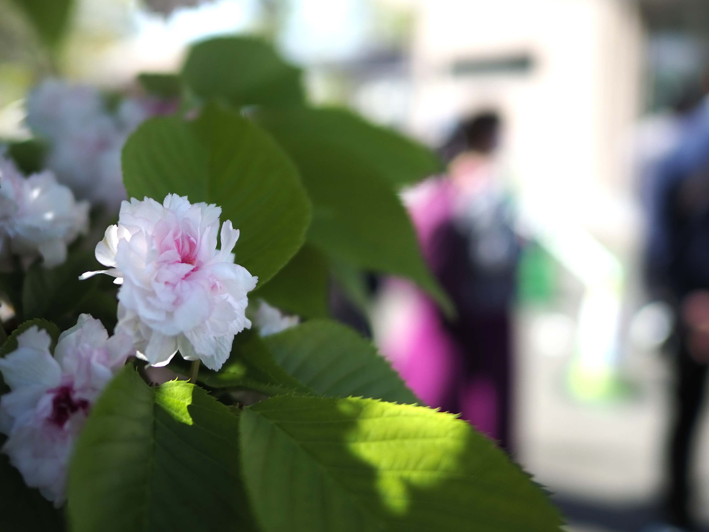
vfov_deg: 35.0
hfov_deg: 45.4
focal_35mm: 41
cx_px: 265
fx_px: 840
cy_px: 200
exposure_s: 1/1000
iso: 200
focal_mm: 15
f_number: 1.7
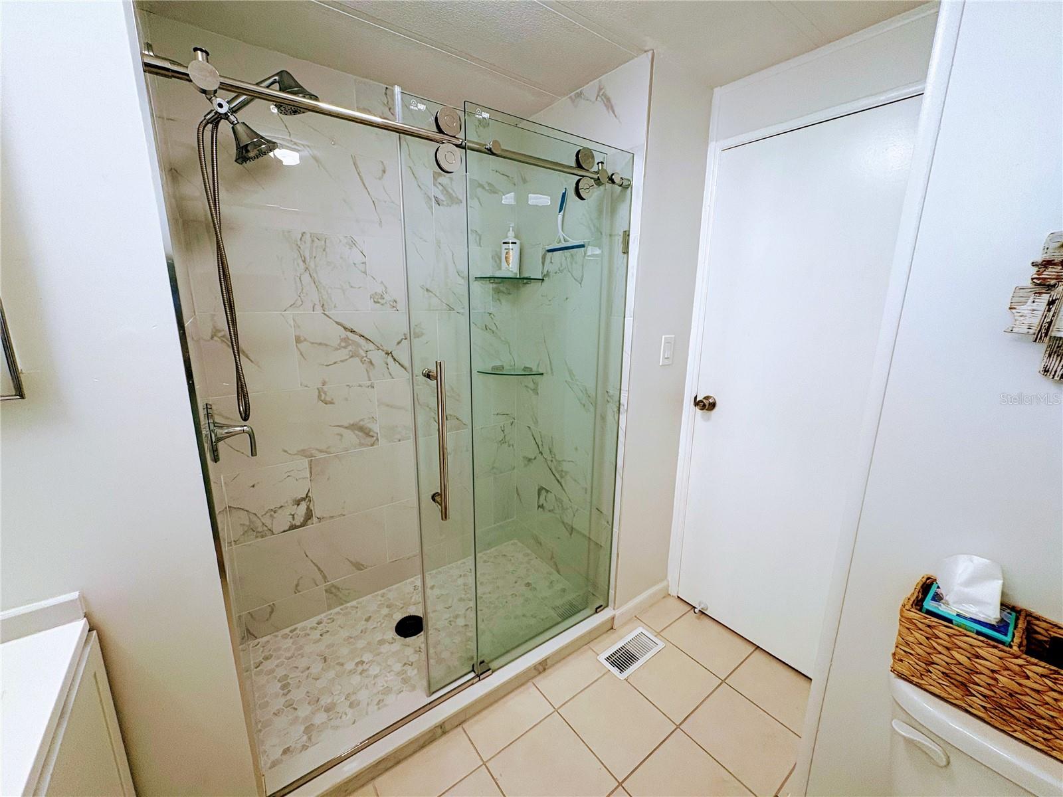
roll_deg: -0.8
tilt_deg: -11.7
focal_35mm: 14
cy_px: 398
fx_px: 430
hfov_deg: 102.1
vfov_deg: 85.7
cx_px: 532
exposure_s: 1/120
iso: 200
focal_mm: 2.22
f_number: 2.2
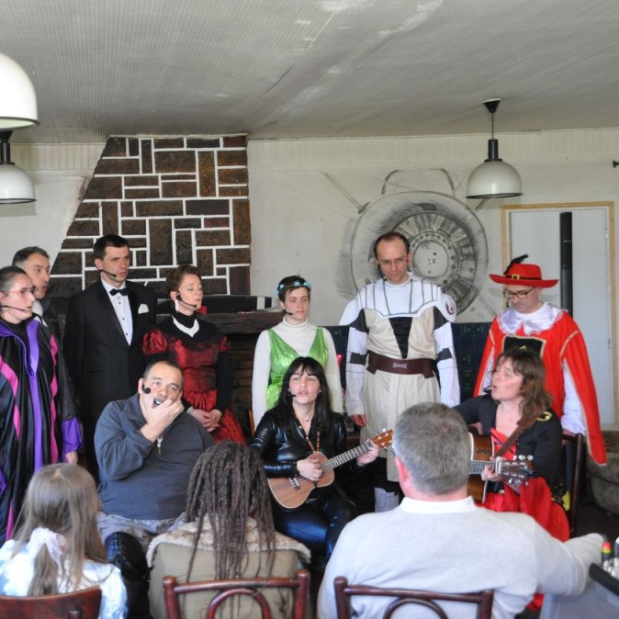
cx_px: 172
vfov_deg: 29.6
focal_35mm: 58
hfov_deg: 29.2
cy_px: 310
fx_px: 1173
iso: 800
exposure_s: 1/60
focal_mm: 30
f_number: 4.2
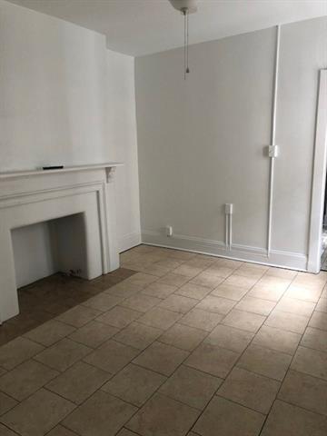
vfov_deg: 63.4
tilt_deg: -15.7
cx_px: 164
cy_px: 218
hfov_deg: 49.7
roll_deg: +1.5
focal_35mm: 28
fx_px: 353
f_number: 1.8
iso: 40
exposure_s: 1/24
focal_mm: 3.99
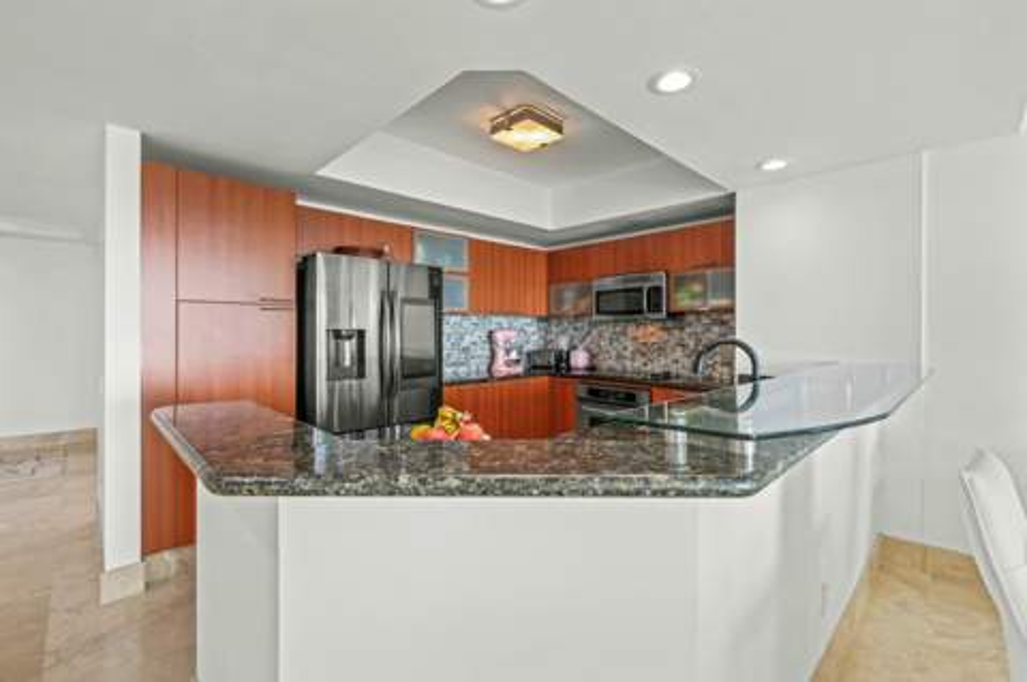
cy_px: 341
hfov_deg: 100.4
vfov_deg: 77.2
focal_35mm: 15
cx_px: 514
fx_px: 427
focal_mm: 10
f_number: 8
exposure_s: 1/6
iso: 400
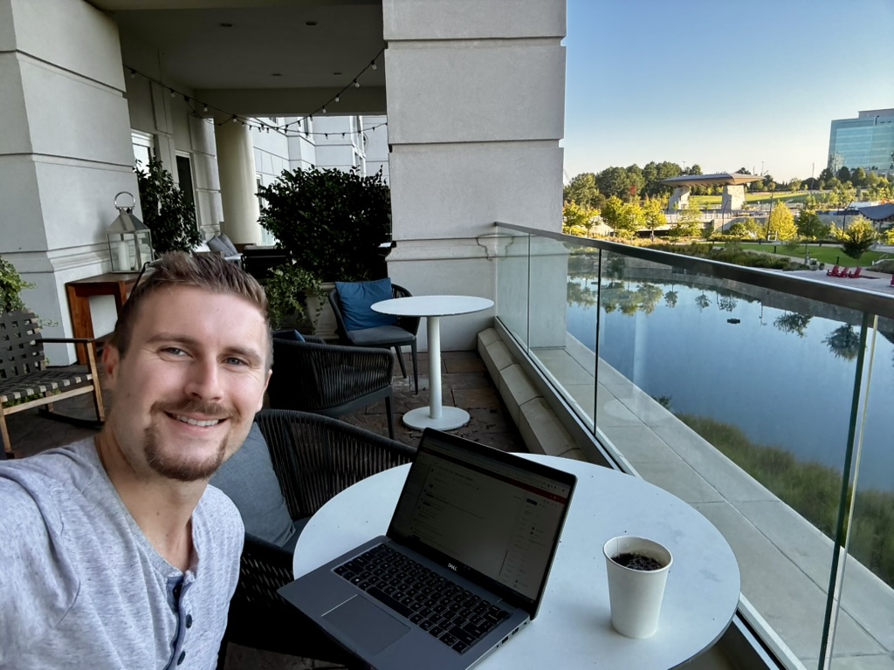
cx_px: 447
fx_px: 594
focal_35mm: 23
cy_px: 335
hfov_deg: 73.9
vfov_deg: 58.9
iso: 32
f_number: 1.9
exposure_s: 1/172
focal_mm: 2.69
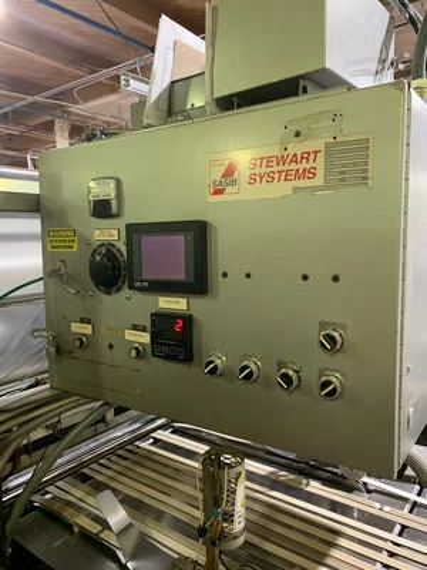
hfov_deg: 53.1
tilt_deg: -5.6
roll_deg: +0.6
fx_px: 428
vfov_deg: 67.3
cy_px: 285
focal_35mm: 26
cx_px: 214
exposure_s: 1/60
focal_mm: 4.25
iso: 320
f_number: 1.8
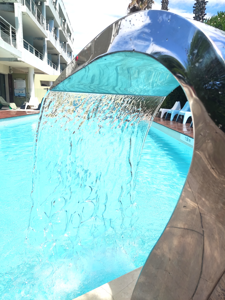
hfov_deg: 54.9
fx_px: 217
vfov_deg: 69.4
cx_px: 112
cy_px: 150
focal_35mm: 25
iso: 50
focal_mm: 4.71
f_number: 1.79
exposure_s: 1/1327
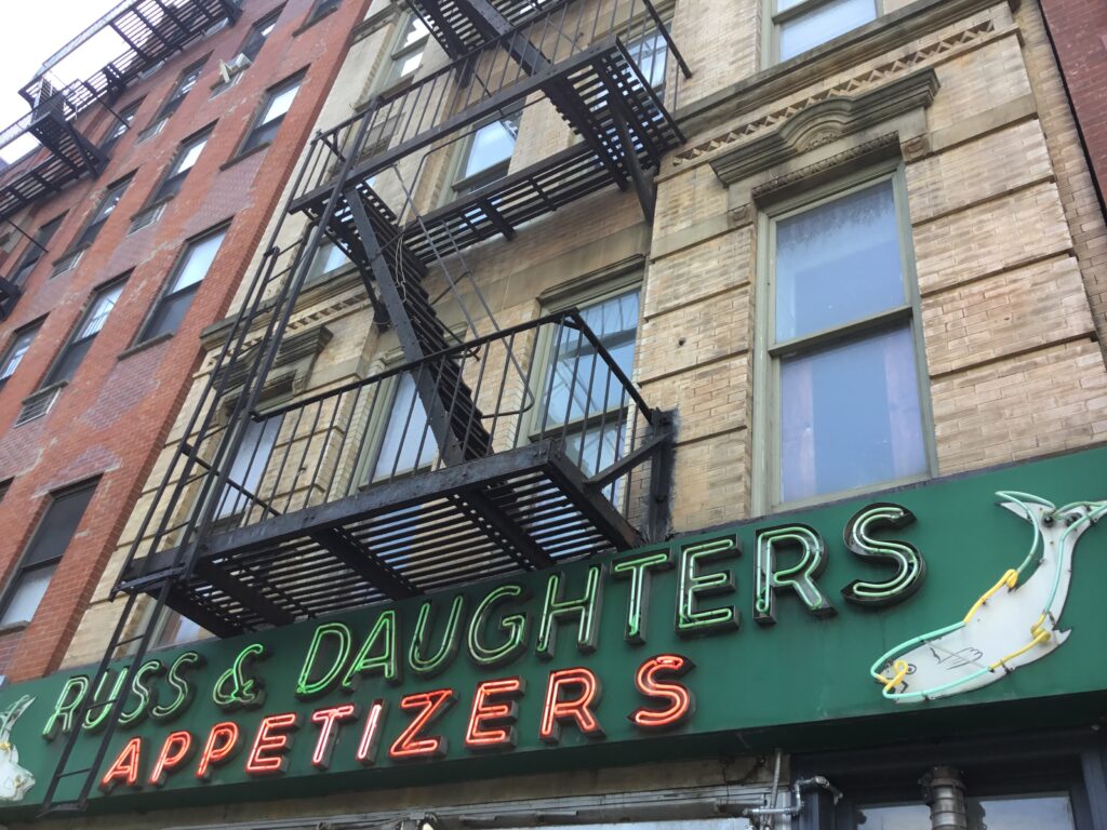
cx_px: 554
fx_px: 991
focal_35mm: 31
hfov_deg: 58.4
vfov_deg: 45.4
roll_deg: -10.3
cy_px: 415
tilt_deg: +39.3
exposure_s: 1/120
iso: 25
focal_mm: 3.3
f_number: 2.4
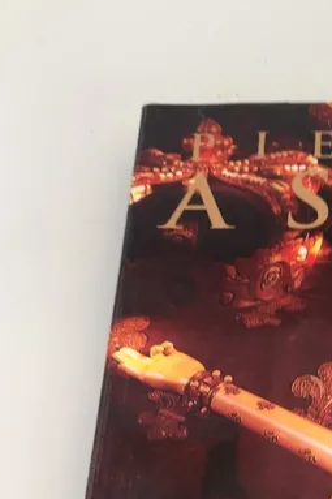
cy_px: 500
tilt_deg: -65.9
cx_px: 307
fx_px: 872
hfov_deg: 21.0
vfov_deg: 29.7
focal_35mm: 63
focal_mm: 4.15
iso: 32
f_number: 2.2
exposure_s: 1/131
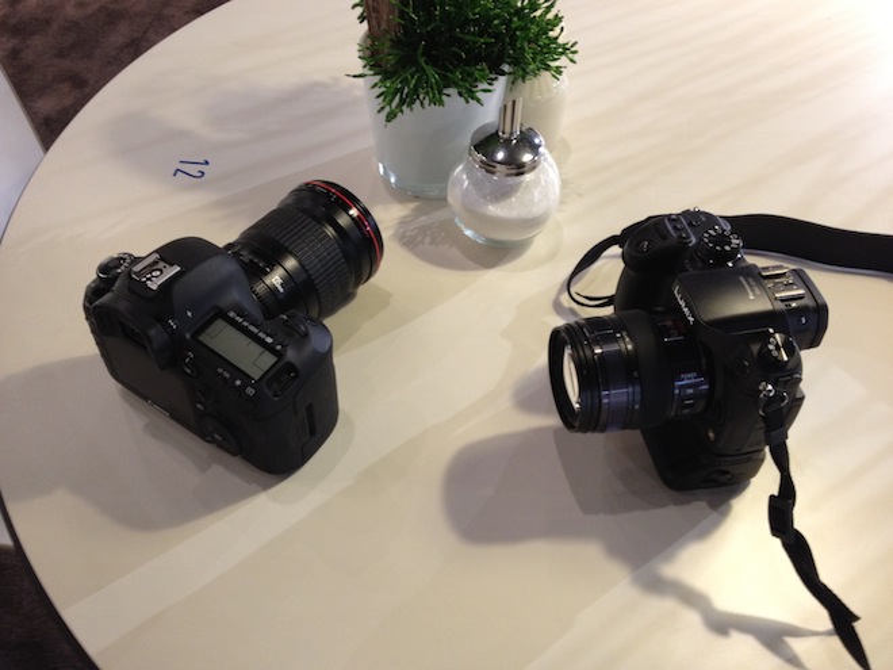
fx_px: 903
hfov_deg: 52.6
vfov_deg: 40.7
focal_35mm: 35
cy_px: 335
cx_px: 446
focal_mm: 4.28
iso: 160
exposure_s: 1/20
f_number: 2.4
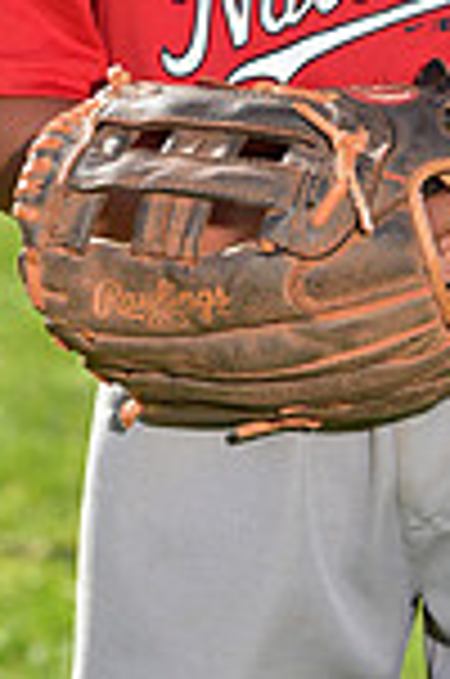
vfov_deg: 4.8
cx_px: 335
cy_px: -310
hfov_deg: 3.2
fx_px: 7986
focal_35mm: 424
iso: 100
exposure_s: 1/250
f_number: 5.6
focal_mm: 110
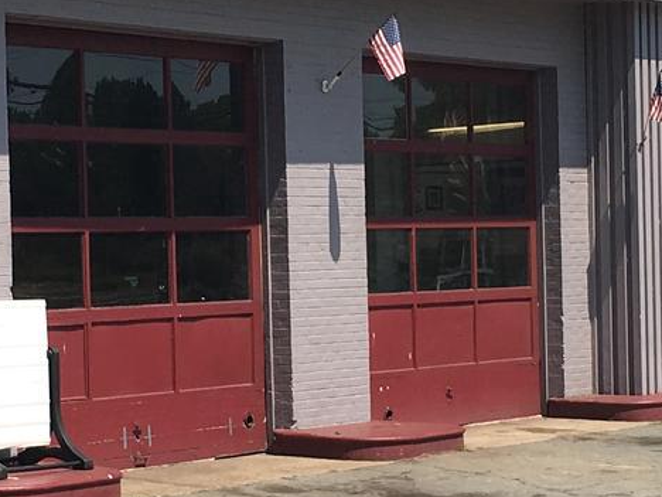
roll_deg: +1.3
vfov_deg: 11.7
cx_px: 332
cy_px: 331
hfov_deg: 15.5
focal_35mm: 127
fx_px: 2429
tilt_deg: +0.6
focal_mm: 4.15
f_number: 2.2
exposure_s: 1/1538
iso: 25
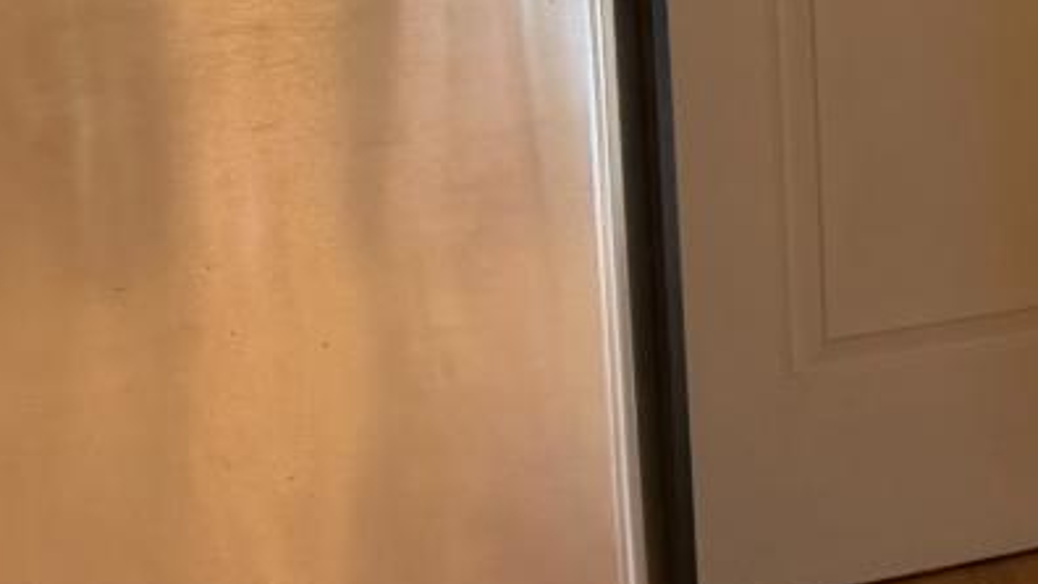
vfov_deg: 12.1
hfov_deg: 17.8
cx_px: 1798
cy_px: -41
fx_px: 2726
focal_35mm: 99
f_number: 1.78
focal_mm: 6.76
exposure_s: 1/60
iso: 200
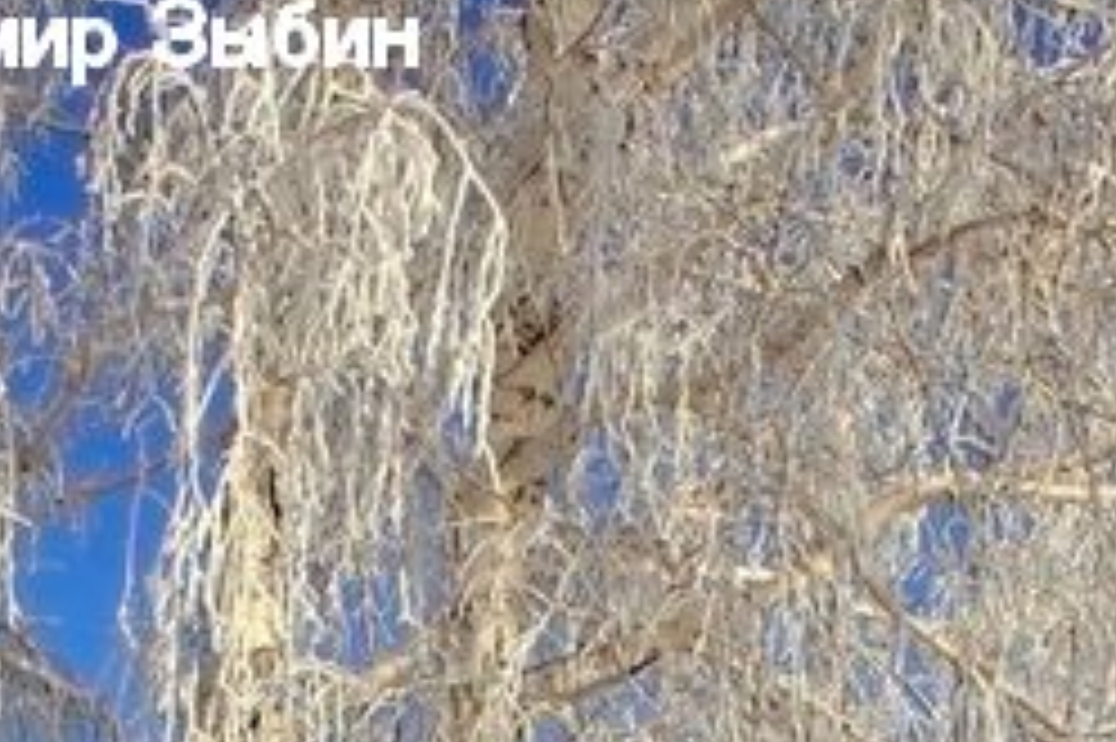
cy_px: 1275
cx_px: 558
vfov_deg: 12.8
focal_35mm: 98
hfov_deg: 20.8
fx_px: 3036
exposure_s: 1/500
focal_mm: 18
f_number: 11
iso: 200
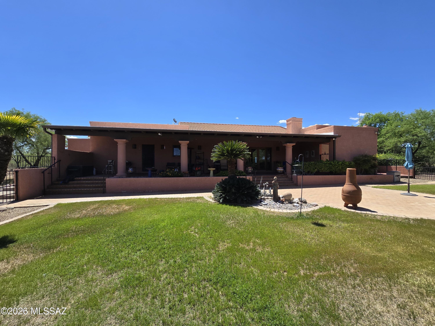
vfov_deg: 89.9
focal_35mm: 13
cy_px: 163
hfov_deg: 106.2
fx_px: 163
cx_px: 218
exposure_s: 1/2043
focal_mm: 2.2
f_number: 2.2
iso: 50
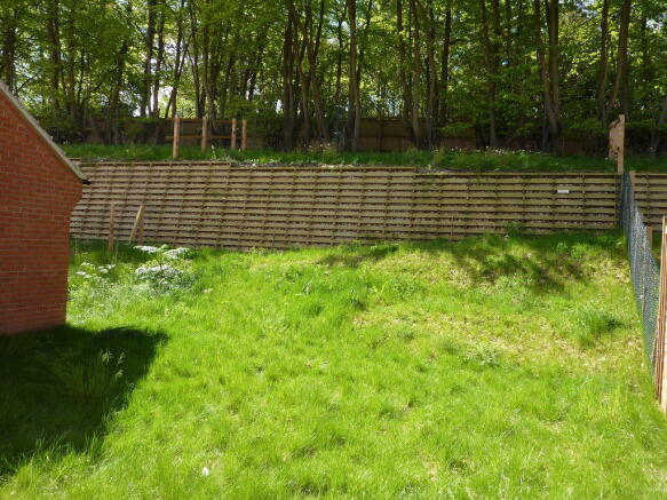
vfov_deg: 51.3
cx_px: 334
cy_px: 250
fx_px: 520
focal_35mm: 27
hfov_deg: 65.3
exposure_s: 1/250
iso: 100
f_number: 4
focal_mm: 4.4
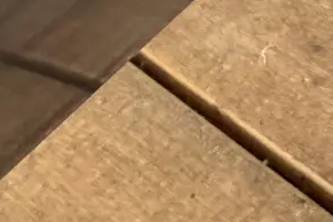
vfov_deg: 10.3
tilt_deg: -21.2
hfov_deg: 17.1
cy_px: -447
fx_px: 888
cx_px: 617
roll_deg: -4.4
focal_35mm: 96
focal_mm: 2.22
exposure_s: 1/121
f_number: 2.2
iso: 250
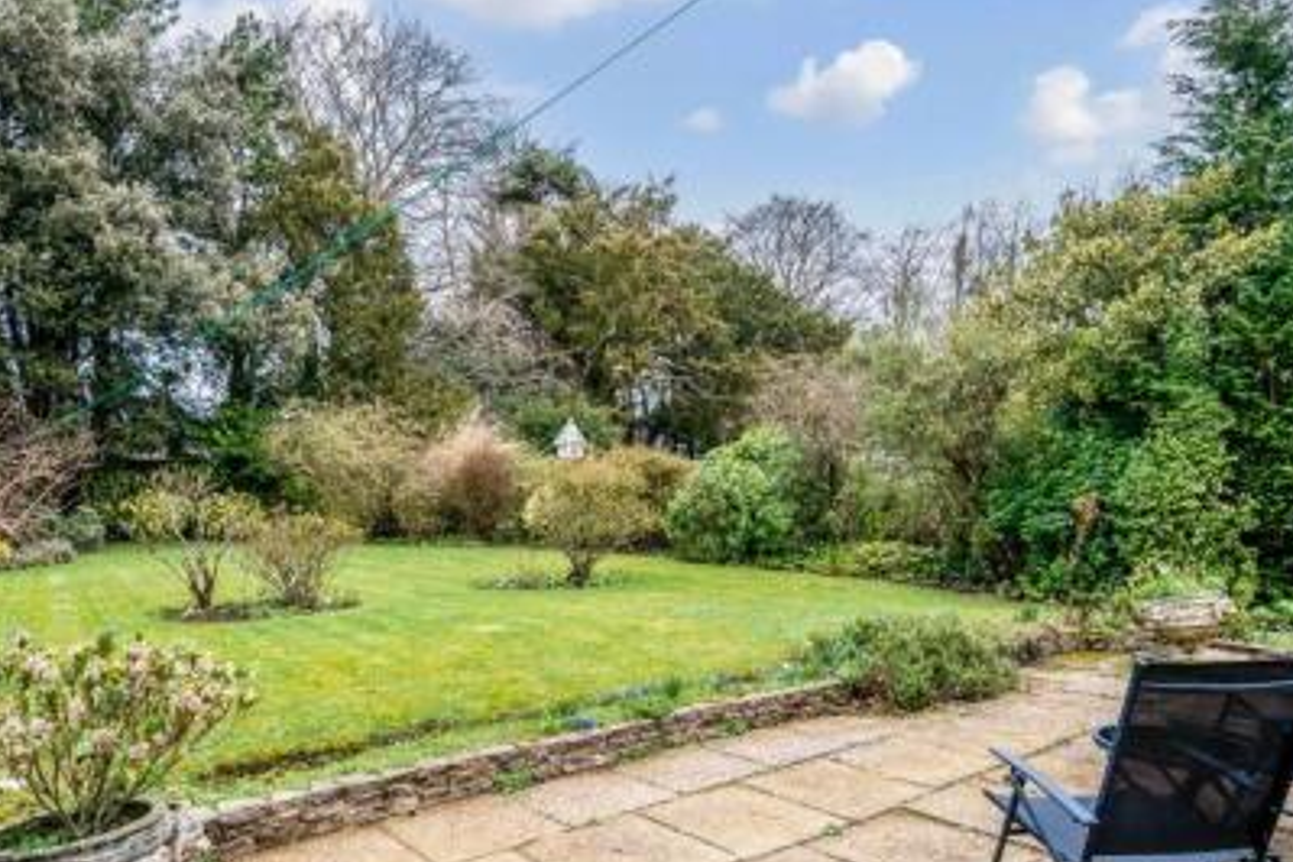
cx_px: 517
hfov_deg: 75.3
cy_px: 494
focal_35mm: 23
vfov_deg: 54.9
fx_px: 826
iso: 250
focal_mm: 14
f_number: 8
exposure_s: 1/80
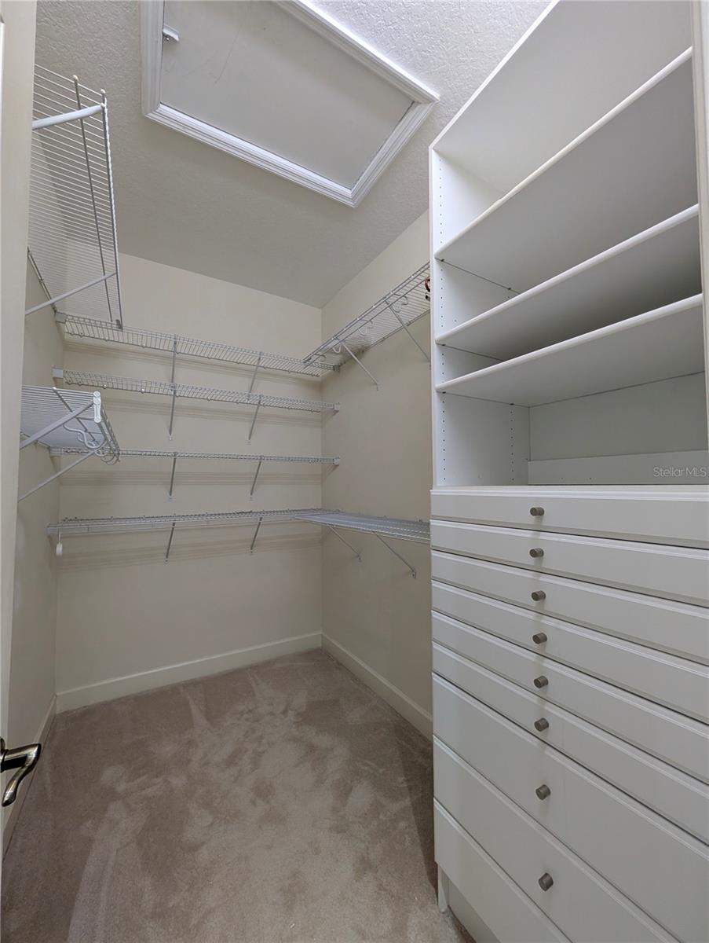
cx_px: 354
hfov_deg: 94.6
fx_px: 327
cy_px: 472
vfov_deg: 110.5
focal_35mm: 12
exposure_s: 1/60
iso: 273
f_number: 1.7
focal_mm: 2.02
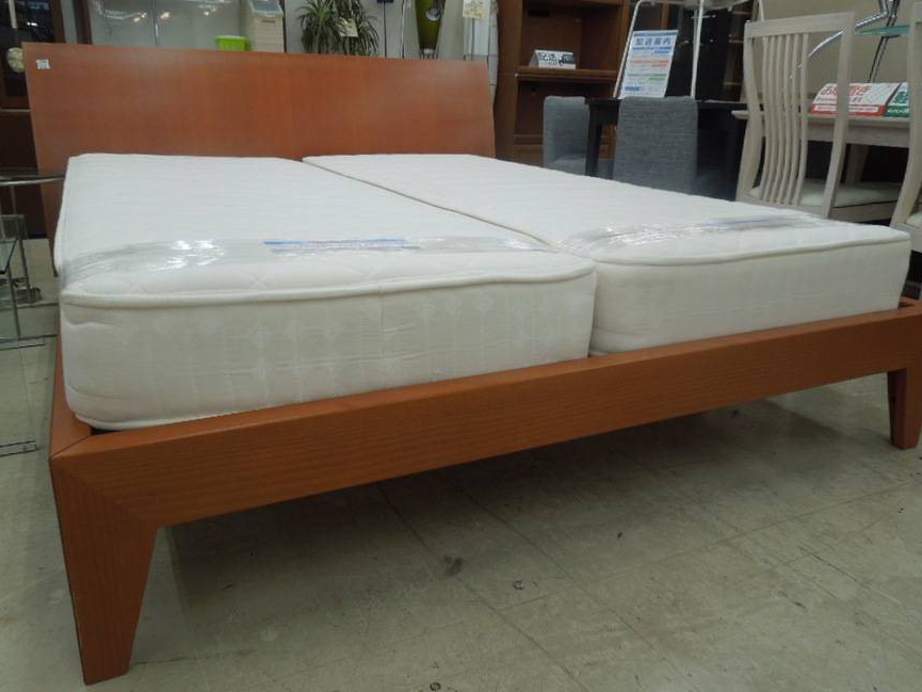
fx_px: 693
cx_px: 448
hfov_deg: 67.3
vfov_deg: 53.1
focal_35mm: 26
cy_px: 335
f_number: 3.3
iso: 100
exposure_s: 1/40
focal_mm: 4.5
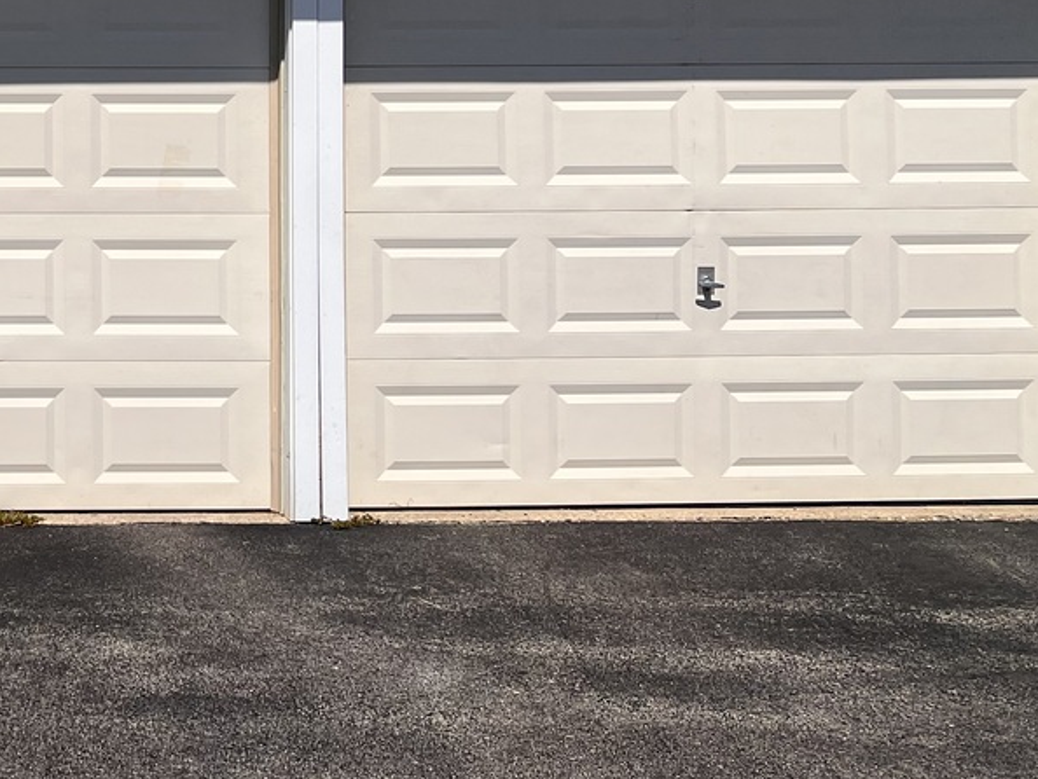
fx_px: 1890
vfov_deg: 22.5
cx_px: -129
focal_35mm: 63
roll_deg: +0.2
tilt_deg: +0.2
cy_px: 30
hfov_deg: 27.8
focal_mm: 5.7
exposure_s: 1/8696
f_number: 1.5
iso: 50
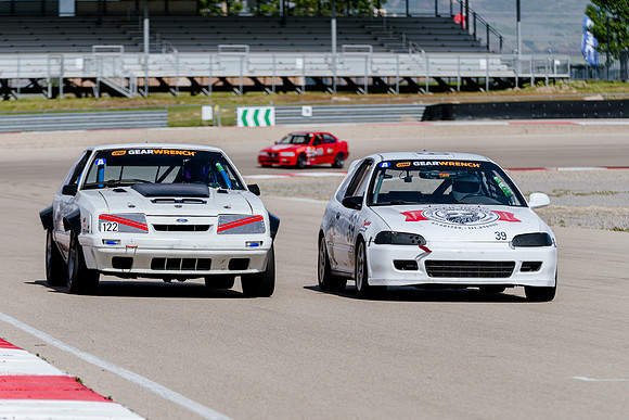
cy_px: 246
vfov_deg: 4.9
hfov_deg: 7.3
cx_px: 356
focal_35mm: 283
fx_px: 4943
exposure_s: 1/1000
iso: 100
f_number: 5.6
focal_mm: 210
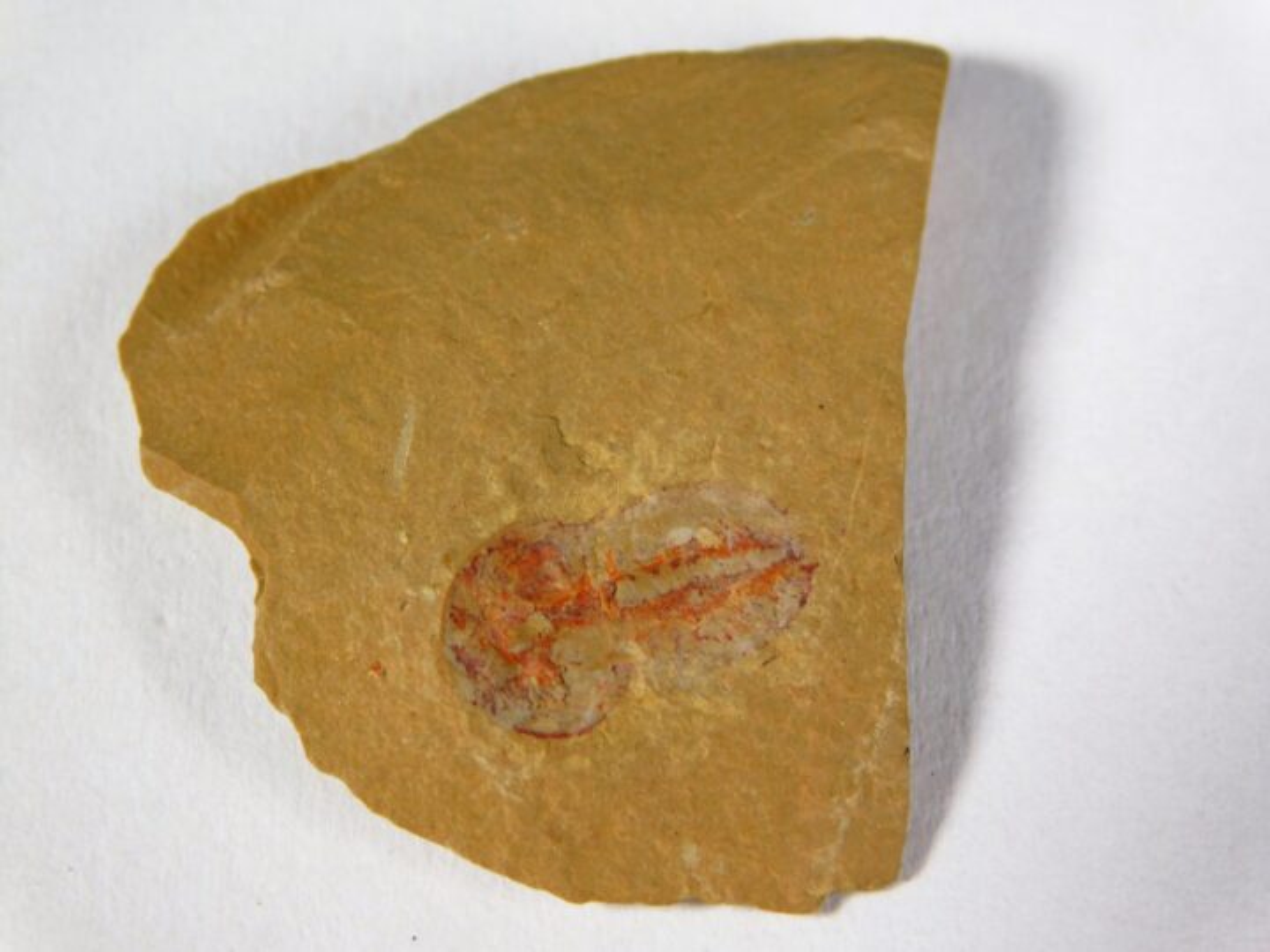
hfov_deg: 13.3
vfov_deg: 10.0
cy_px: 476
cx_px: 635
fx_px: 5430
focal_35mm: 148
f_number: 5.1
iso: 125
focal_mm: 26.3
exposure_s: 1/100
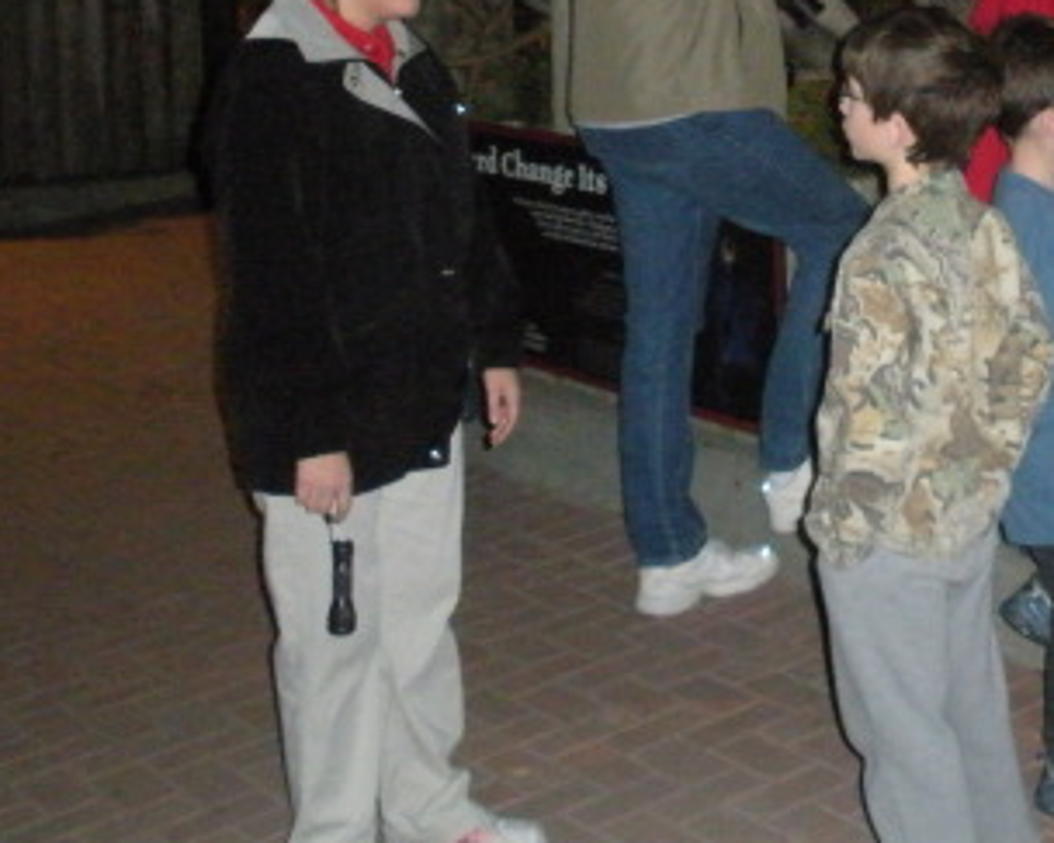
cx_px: 957
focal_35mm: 74
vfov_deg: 20.3
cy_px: 90
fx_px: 2308
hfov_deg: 24.9
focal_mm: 6.3
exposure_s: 1/60
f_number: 3.5
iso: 800
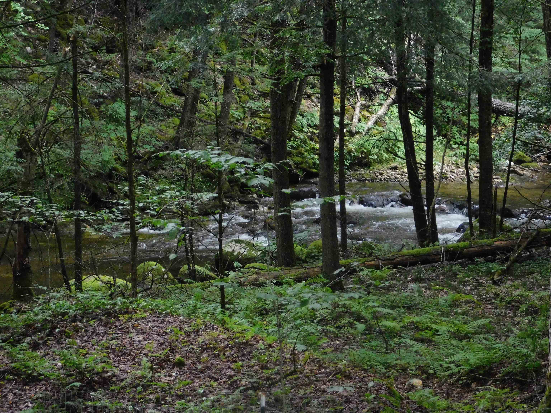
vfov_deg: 10.0
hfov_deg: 13.3
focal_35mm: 148
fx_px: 2356
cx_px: 276
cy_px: 206
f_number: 5.1
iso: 900
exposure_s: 1/60
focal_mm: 26.3
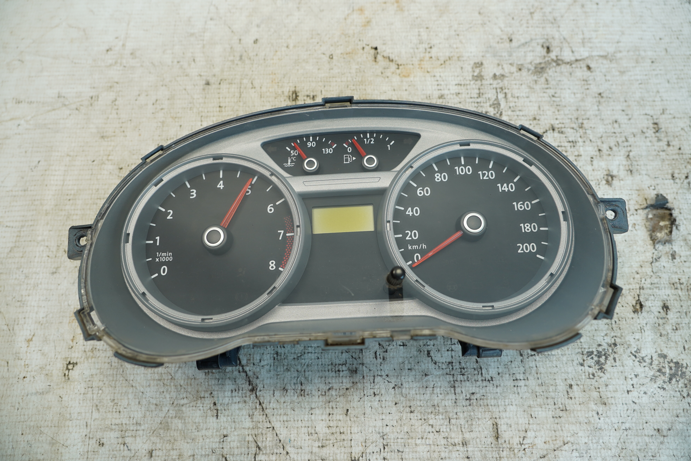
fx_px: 461
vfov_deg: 53.1
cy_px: 230
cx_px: 346
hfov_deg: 73.7
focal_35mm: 24
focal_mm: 16
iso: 200
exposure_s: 1/60
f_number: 4
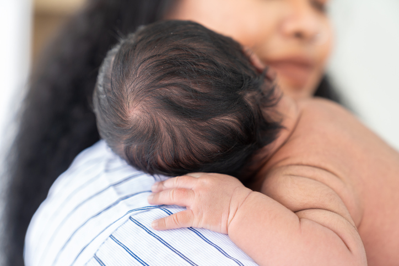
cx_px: 200
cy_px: 133
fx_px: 776
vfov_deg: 19.5
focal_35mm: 70
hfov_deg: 28.8
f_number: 2.8
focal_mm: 70
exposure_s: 1/250
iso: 500
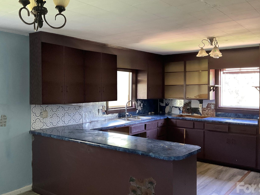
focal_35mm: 35
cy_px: 95
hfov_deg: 52.6
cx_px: 129
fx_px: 263
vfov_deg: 40.7
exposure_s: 1/40
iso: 200
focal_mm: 3
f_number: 1.8
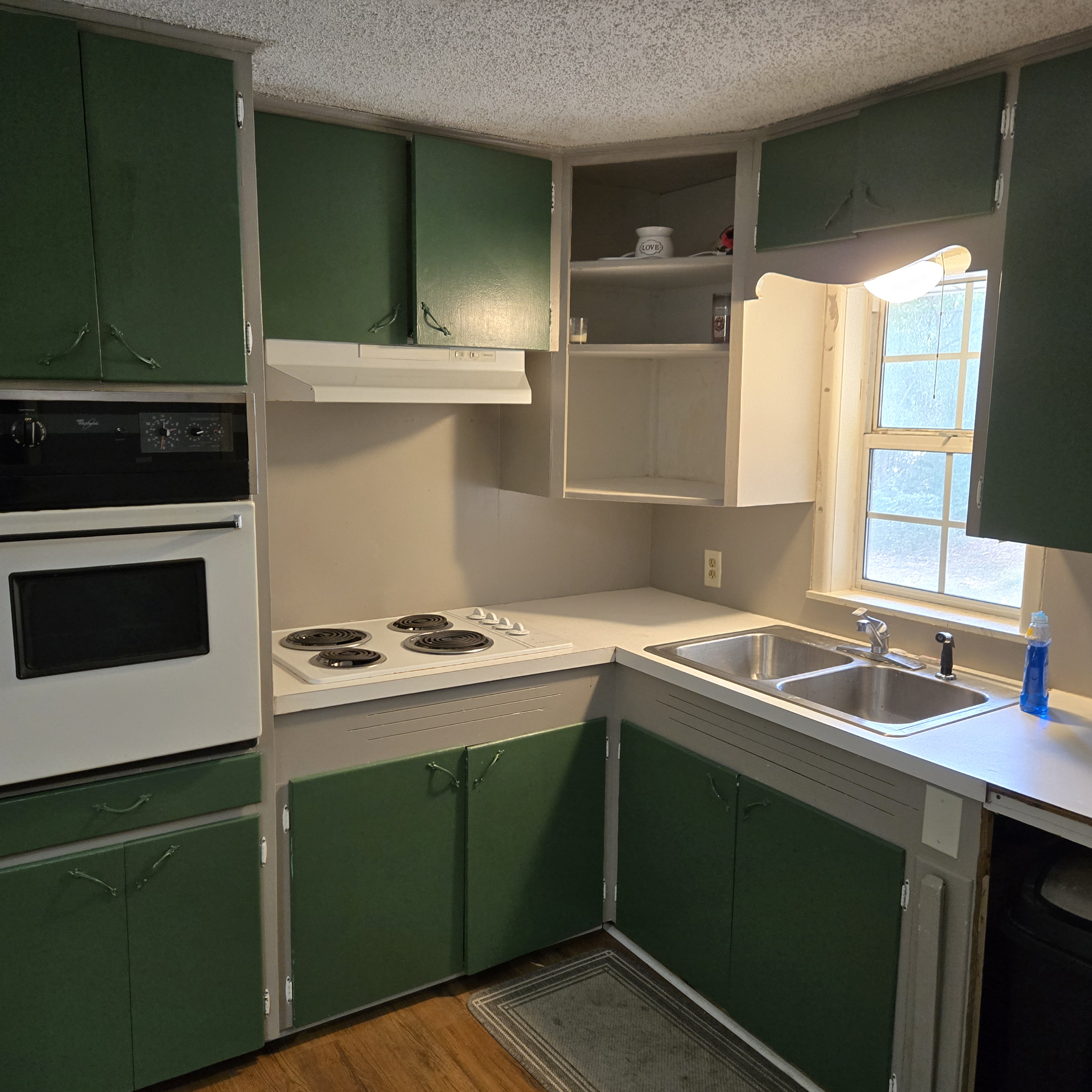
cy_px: 560
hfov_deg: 57.3
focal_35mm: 28
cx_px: 534
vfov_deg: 57.3
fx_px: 999
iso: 400
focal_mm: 5.4
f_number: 1.8
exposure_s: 1/120
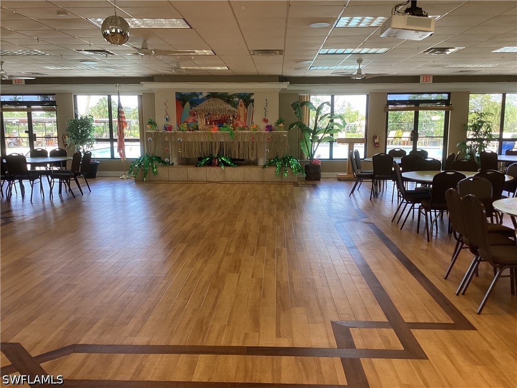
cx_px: 258
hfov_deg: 58.4
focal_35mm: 31
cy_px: 194
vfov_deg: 45.4
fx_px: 463
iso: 64
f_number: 2.4
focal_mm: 3.3
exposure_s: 1/120
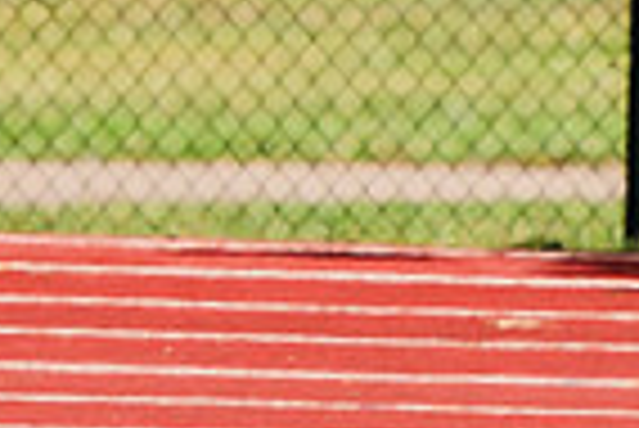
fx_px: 53730
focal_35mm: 3024
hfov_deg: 0.7
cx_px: -388
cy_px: 423
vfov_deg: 0.5
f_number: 6.3
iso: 320
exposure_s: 1/1600
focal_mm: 600
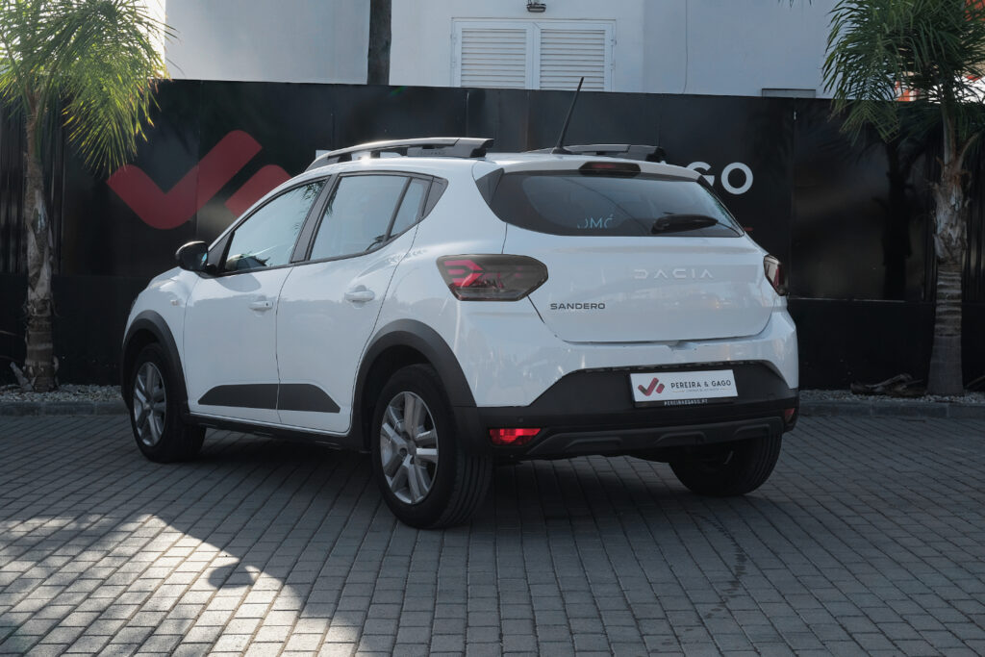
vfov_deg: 23.0
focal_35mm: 59
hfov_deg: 33.9
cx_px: 492
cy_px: 328
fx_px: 1614
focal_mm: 39.6
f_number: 9
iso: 160
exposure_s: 1/125
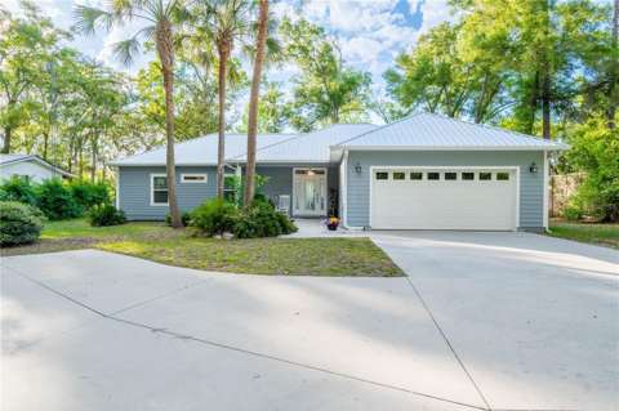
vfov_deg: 56.0
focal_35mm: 22
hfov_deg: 77.4
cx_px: 310
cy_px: 206
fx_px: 386
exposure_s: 1/2500
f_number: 8
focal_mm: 22.5
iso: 400
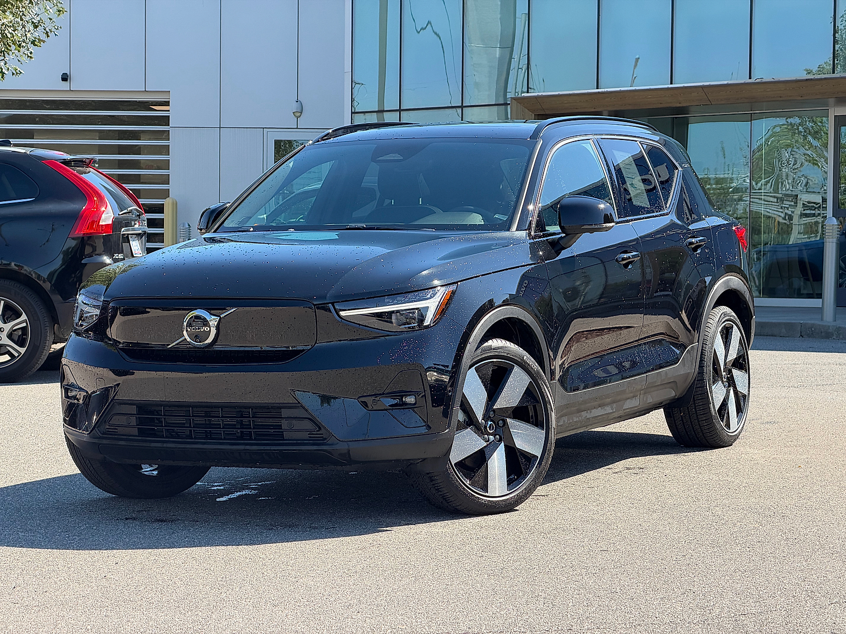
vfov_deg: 14.8
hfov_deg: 19.6
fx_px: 2444
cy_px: 317
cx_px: 423
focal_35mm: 100
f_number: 2.8
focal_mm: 16.89
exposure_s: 1/208
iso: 50
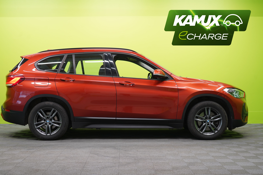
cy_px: 93
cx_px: 124
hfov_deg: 38.9
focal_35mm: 51
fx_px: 373
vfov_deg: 26.5
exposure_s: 1/25
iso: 400
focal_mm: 48
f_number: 5
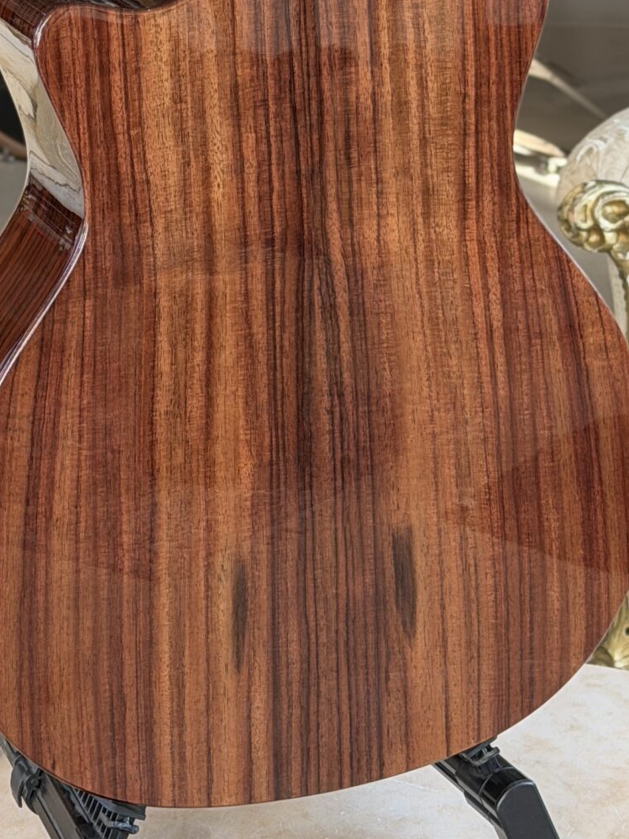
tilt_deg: -8.0
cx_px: 275
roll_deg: +0.4
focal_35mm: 123
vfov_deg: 15.4
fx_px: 2981
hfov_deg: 12.0
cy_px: -167
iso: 100
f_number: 1.78
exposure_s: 1/95
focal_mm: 6.76
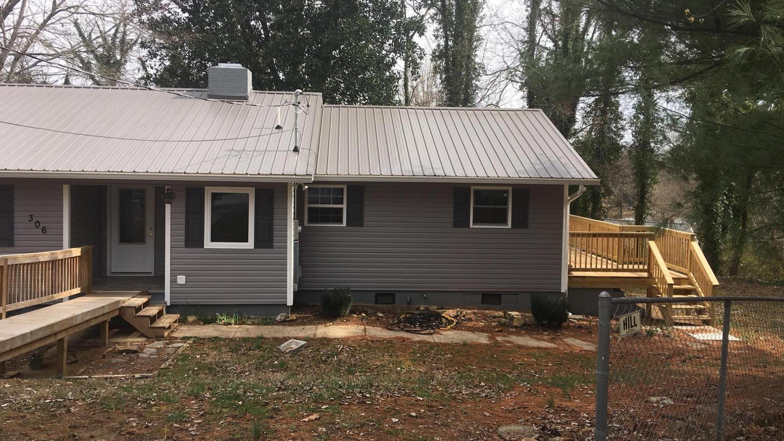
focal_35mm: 32
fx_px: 665
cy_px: 204
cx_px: 391
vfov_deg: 36.7
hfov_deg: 61.0
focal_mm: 4.15
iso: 25
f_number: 2.2
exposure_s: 1/785
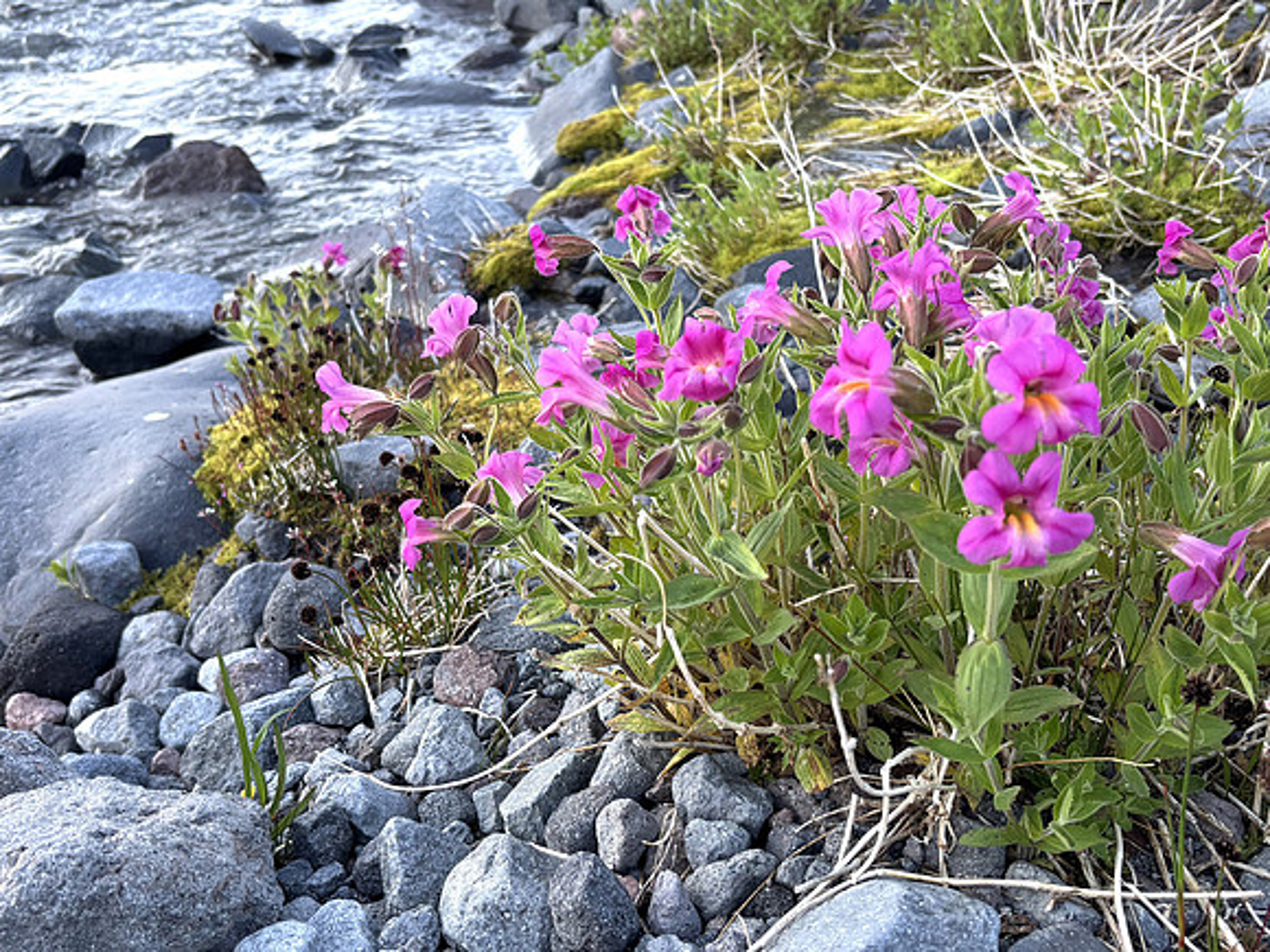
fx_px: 954
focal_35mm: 26
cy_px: 476
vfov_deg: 53.1
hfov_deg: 67.3
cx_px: 635
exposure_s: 1/121
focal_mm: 5.96
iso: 40
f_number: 1.6
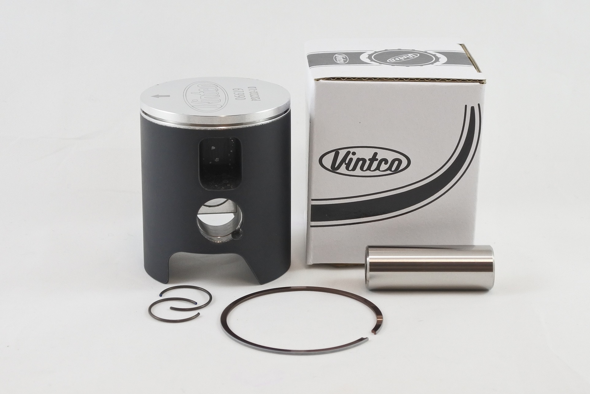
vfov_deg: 26.5
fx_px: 836
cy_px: 197
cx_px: 295
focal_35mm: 51
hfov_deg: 38.9
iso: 400
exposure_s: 1/125
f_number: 4.5
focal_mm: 18.9
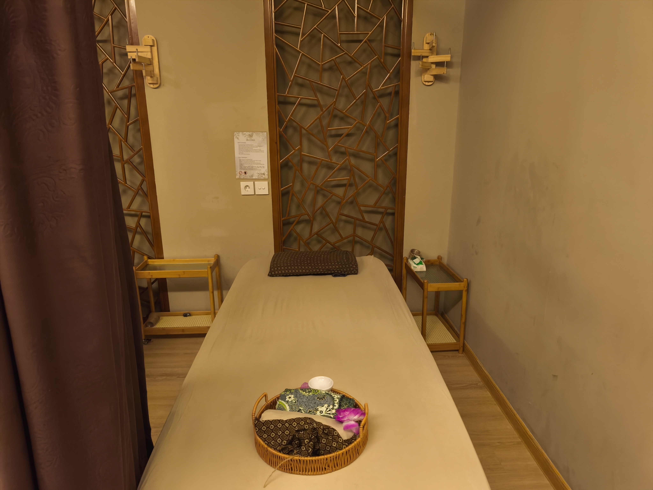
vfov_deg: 58.9
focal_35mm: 23
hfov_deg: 73.9
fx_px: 434
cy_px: 245
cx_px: 326
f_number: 1.6
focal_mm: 6.57
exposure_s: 1/20
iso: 3200
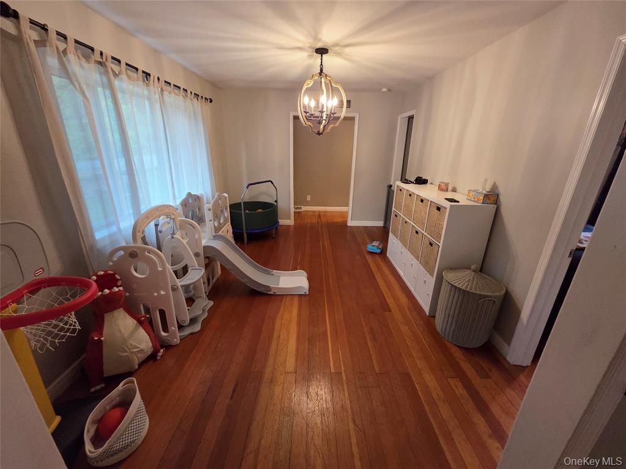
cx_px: 313
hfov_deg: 106.2
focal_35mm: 13
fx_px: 235
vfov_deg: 89.9
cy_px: 234
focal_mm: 2.2
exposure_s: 1/60
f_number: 2.2
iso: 1000
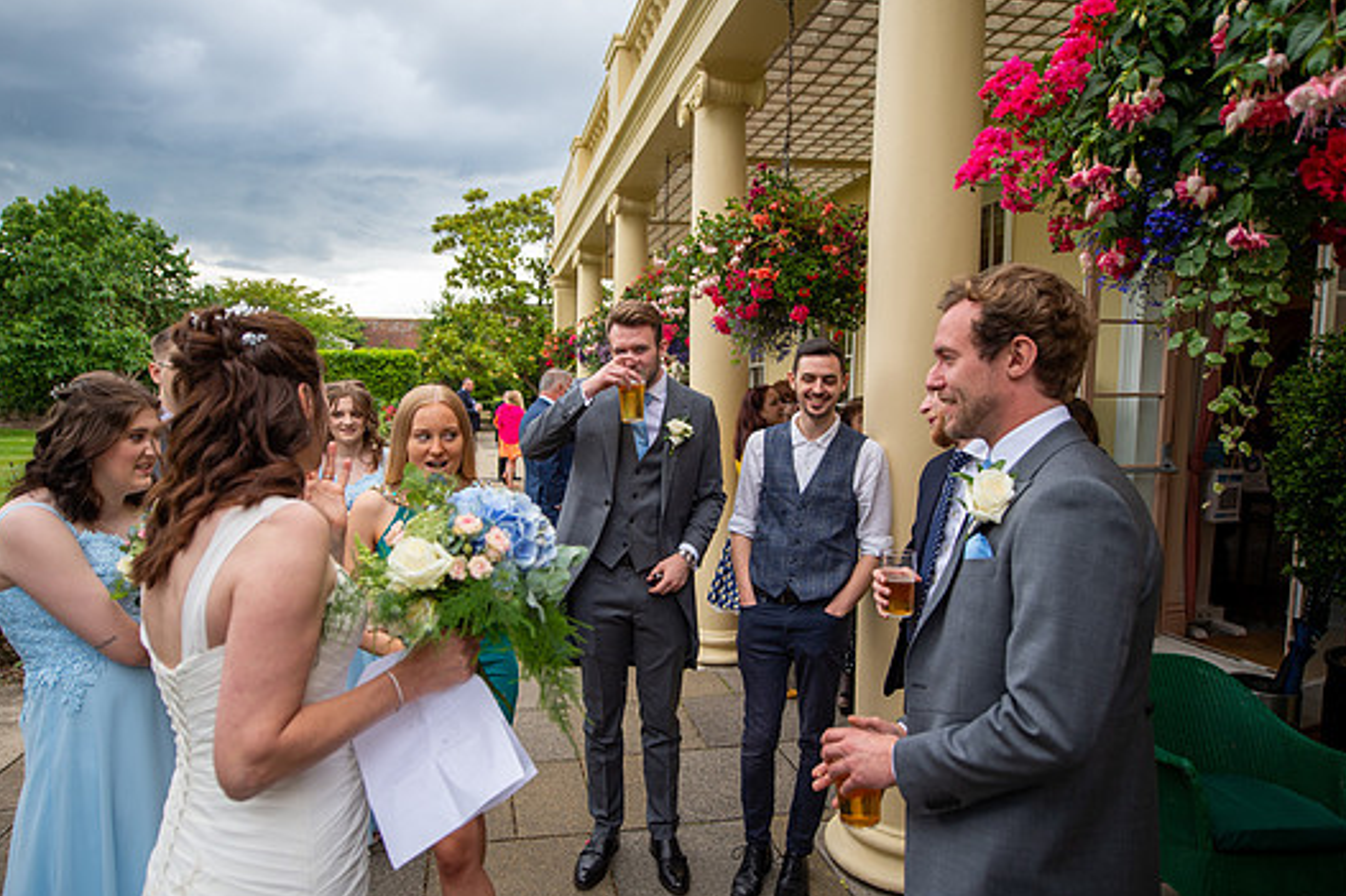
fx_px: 822
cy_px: 465
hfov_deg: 78.6
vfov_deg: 57.2
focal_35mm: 22
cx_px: 649
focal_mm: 20
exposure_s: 1/400
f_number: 2.8
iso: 100
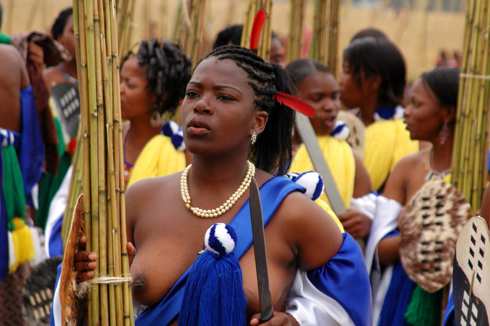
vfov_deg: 7.3
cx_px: 236
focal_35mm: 188
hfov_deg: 10.9
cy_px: 170
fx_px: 2557
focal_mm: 120
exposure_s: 1/320
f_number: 5.6
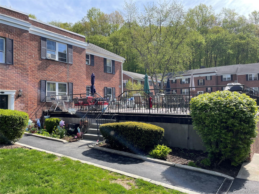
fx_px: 195
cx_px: 130
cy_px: 97
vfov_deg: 53.1
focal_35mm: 26
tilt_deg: +3.8
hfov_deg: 67.3
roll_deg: +1.5
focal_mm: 4.2
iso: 32
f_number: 1.6
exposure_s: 1/1261
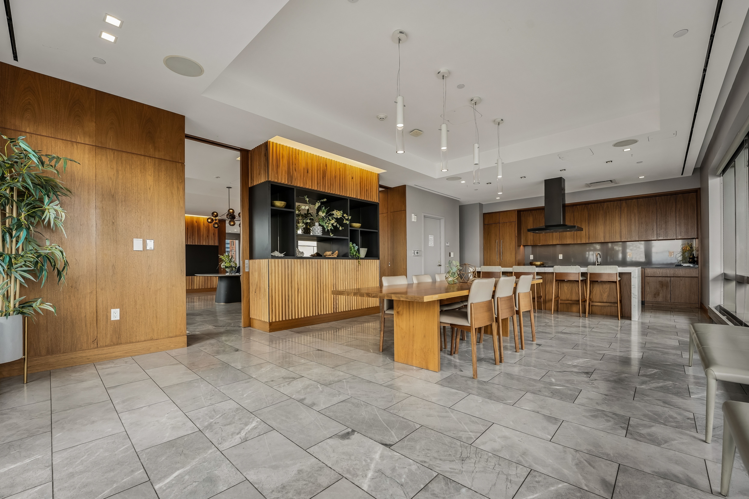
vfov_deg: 81.2
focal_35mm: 14
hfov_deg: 104.3
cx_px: 374
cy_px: 250
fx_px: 291
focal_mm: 14
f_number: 8
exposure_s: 1/13
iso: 200
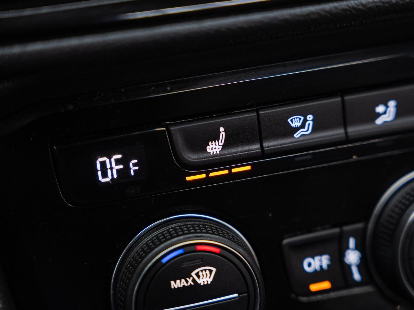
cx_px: 212
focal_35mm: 75
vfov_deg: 19.5
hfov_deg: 25.8
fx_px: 902
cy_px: 142
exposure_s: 1/50
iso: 1000
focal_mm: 61.5
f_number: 3.5
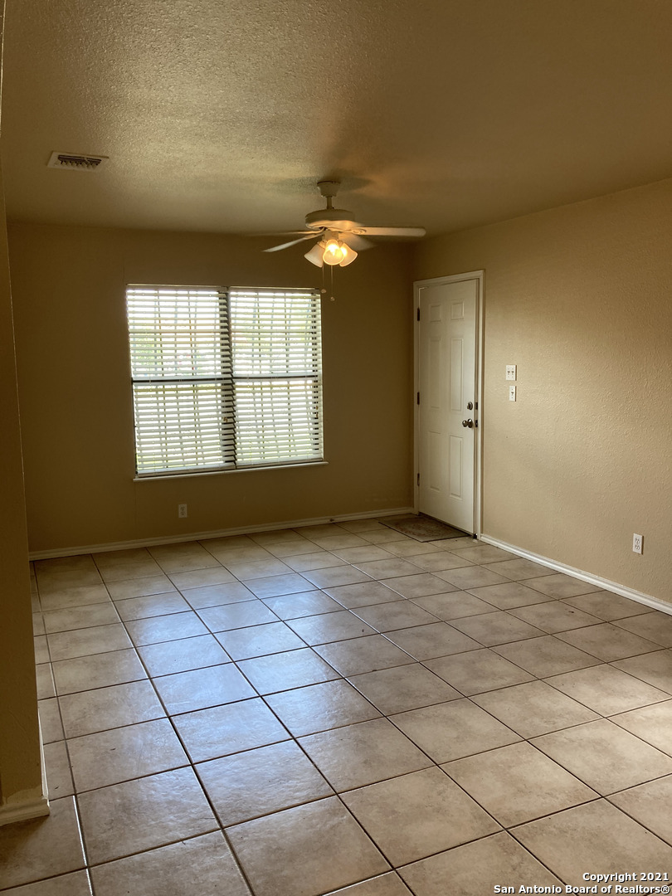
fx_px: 725
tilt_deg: -6.8
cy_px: 448
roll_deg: +2.3
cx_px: 336
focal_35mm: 28
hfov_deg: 49.7
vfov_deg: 63.4
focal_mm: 3.99
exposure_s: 1/60
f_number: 1.8
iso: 64
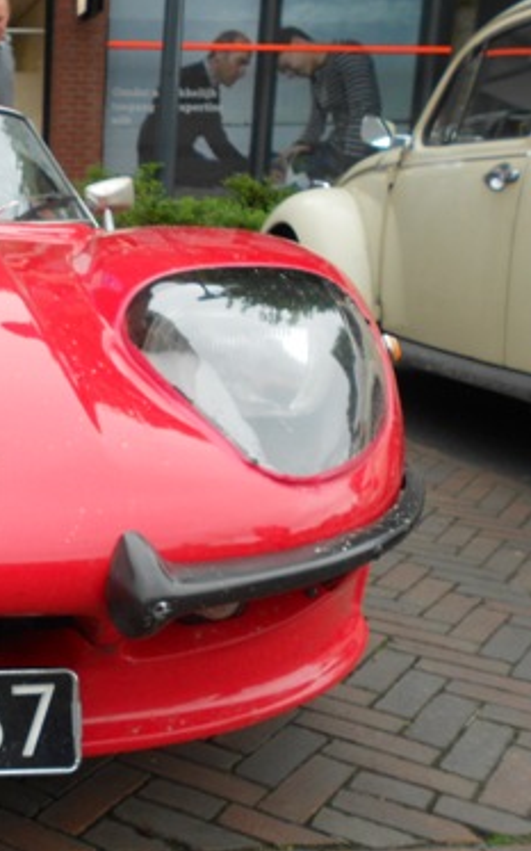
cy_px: 485
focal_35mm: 47
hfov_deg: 25.0
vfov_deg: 42.6
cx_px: -91
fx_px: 1089
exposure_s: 1/80
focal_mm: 4.6
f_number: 3.2
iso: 80
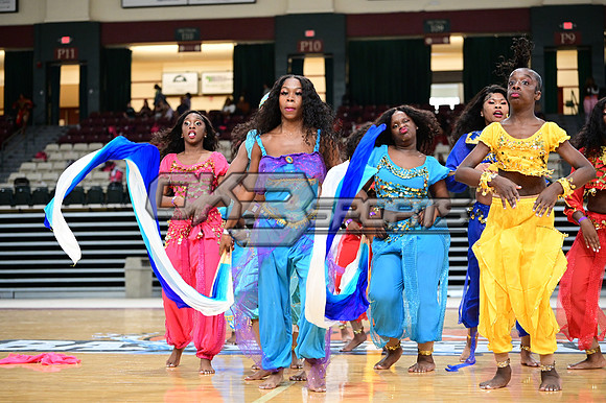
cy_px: 202
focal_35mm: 70
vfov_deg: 19.4
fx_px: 1178
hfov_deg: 28.9
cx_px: 303
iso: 6400
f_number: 3.2
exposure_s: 1/1000
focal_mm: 70
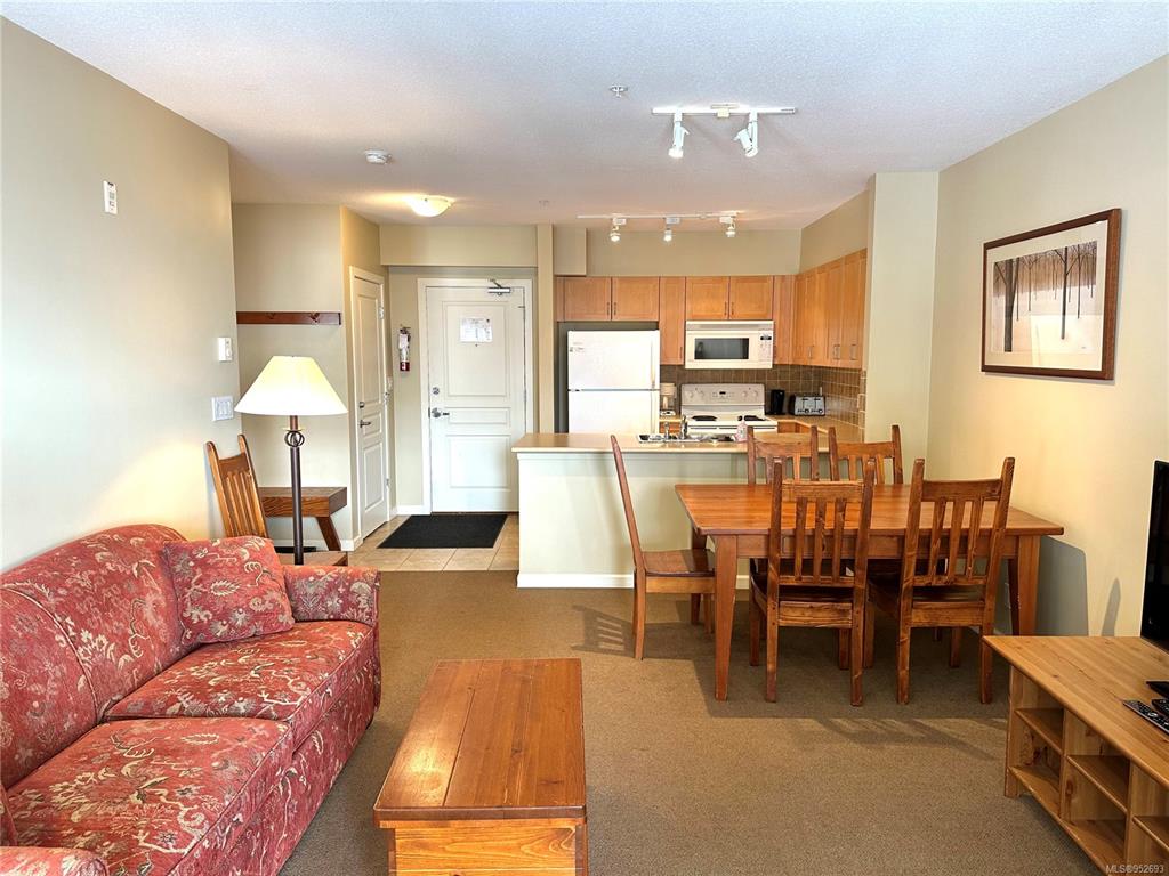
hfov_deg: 71.6
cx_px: 584
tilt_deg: -5.9
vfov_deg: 56.8
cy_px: 438
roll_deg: +0.1
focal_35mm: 24
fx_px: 810
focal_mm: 6.86
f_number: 1.78
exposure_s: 1/60
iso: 125
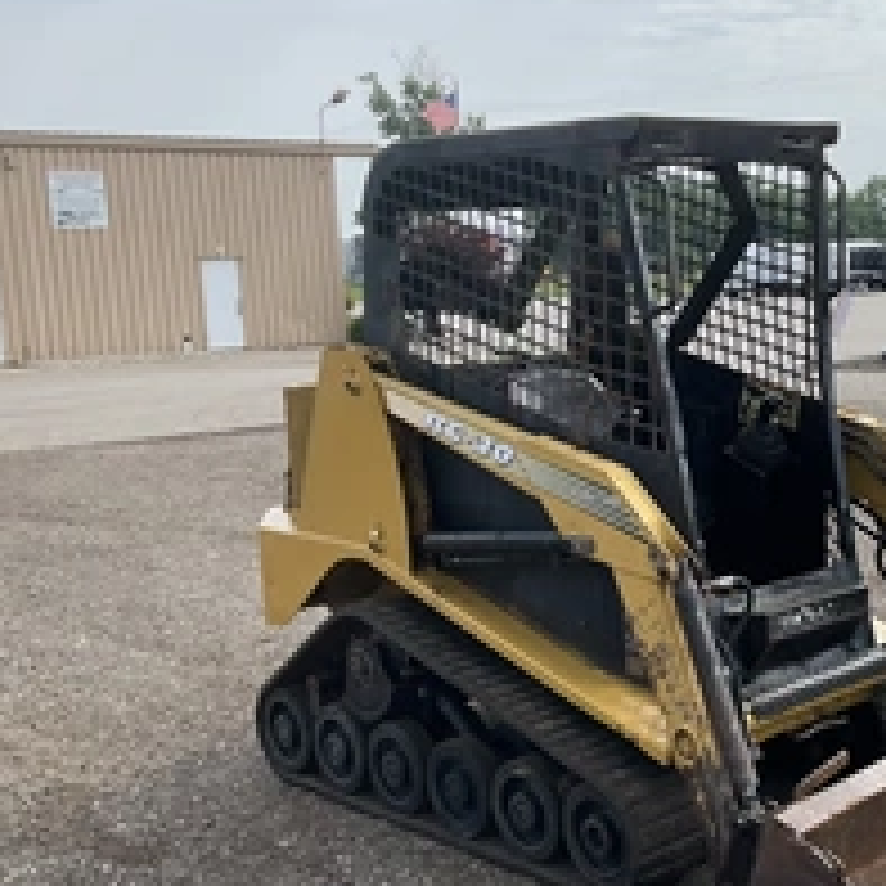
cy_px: 535
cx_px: 747
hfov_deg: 31.7
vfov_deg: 32.7
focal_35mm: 52
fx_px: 1506
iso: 25
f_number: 1.8
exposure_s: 1/978
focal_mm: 3
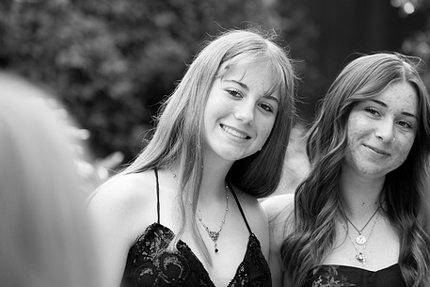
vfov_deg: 5.4
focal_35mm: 254
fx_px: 3035
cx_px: 220
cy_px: 142
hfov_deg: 8.1
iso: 1250
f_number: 6.3
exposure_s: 1/800
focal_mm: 200
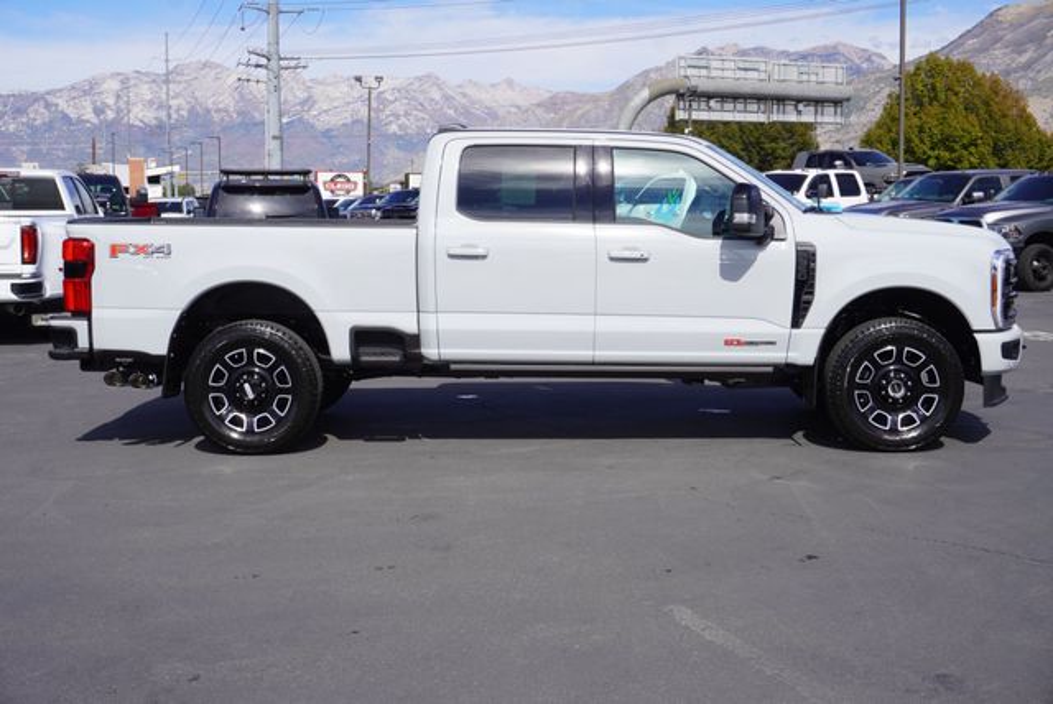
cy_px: 352
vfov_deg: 28.1
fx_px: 1405
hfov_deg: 41.1
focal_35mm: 48
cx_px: 526
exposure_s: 1/160
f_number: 11
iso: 100
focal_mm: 32
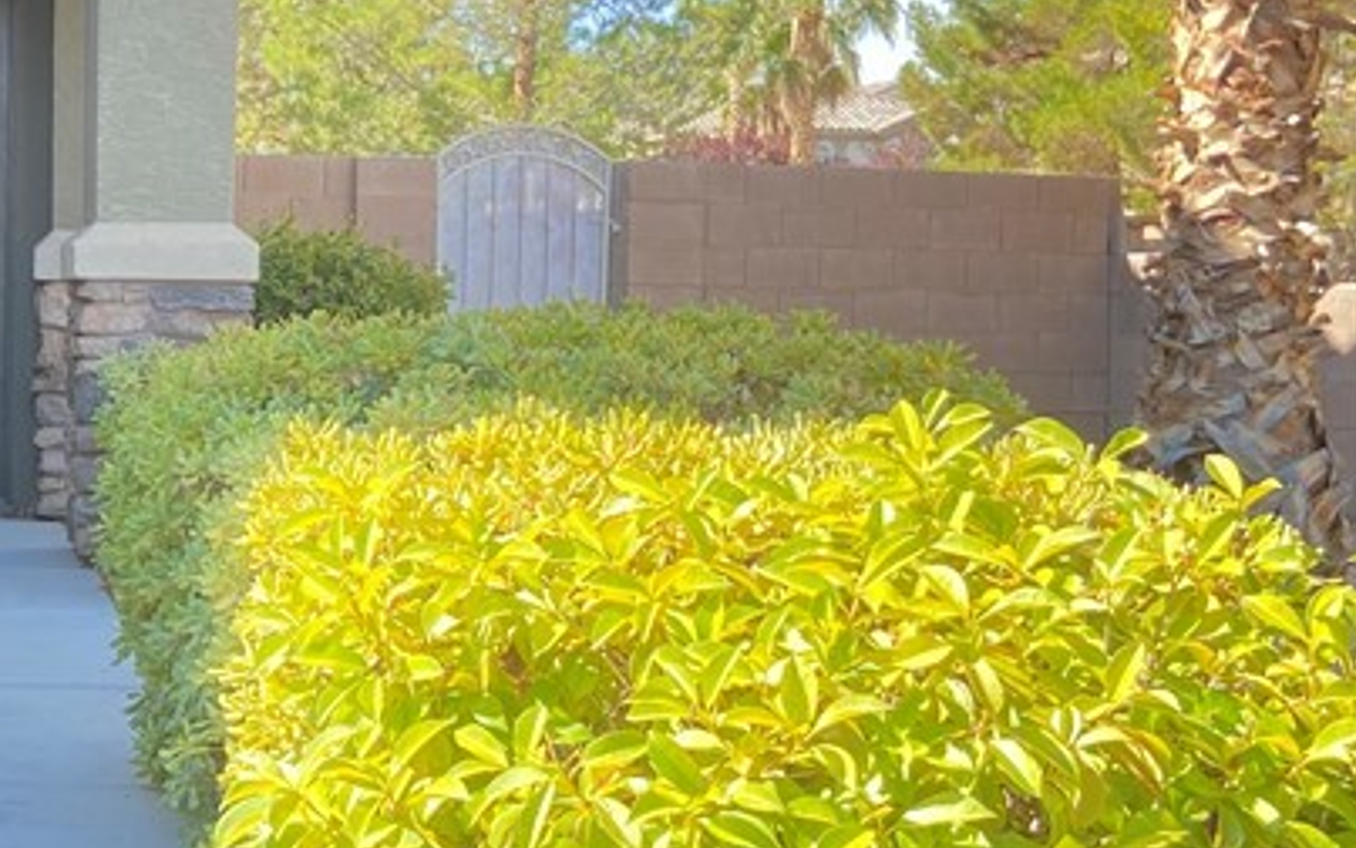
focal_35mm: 70
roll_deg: -1.8
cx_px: 17
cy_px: 340
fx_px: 2587
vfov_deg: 18.6
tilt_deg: -3.7
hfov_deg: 27.7
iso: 32
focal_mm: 4.25
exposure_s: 1/323
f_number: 1.8
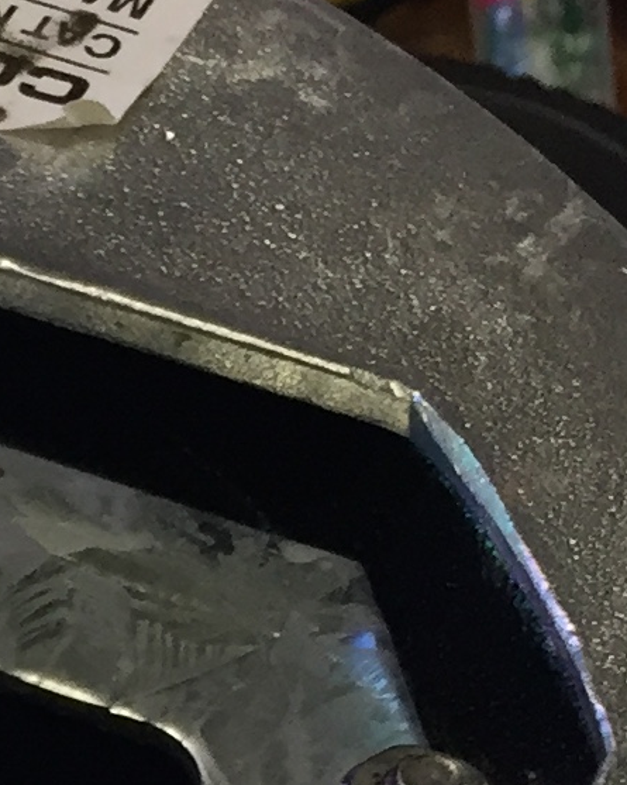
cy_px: 1175
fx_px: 3854
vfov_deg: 11.2
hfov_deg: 8.6
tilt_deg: -51.3
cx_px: -782
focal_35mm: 166
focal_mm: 4.15
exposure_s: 1/33
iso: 40
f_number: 2.2
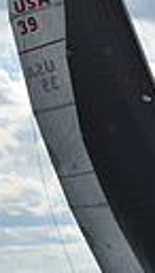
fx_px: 3149
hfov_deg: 2.8
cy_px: -44
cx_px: 80
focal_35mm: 433
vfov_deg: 5.0
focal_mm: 92
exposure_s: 1/1000
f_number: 10
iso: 320
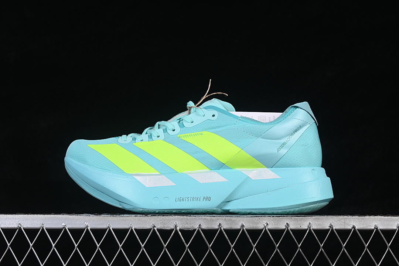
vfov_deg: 18.2
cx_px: 200
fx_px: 831
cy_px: 133
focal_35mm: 75
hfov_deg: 27.0
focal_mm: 50
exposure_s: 1/80
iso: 160
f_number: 8
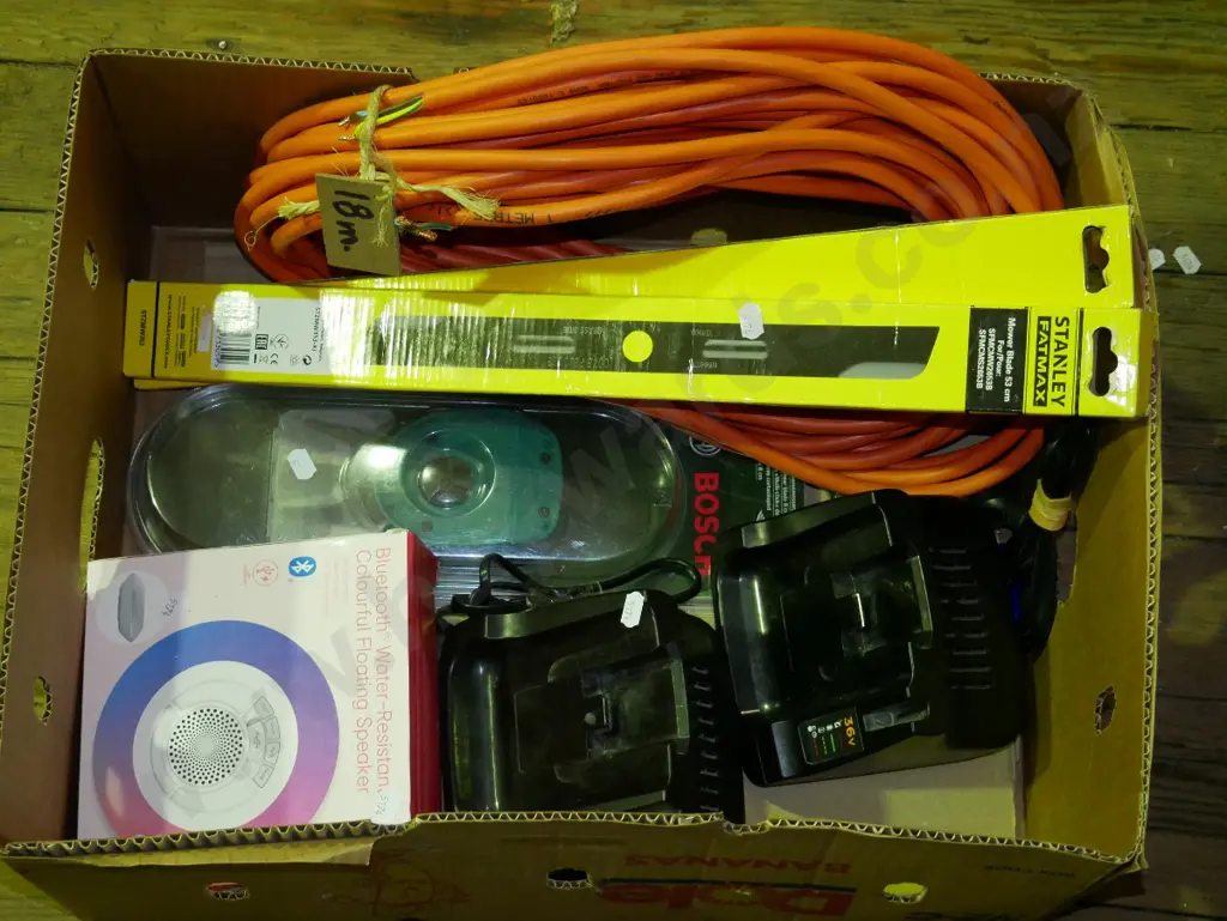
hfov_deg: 32.2
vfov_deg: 24.4
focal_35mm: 60
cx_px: 614
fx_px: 2128
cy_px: 460
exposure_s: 1/80
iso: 3200
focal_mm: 30
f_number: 4.9
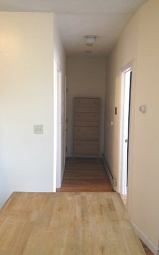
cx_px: 82
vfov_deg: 51.5
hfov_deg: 33.6
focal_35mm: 38
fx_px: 263
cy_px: 128
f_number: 2.4
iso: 125
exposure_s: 1/20
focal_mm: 4.28
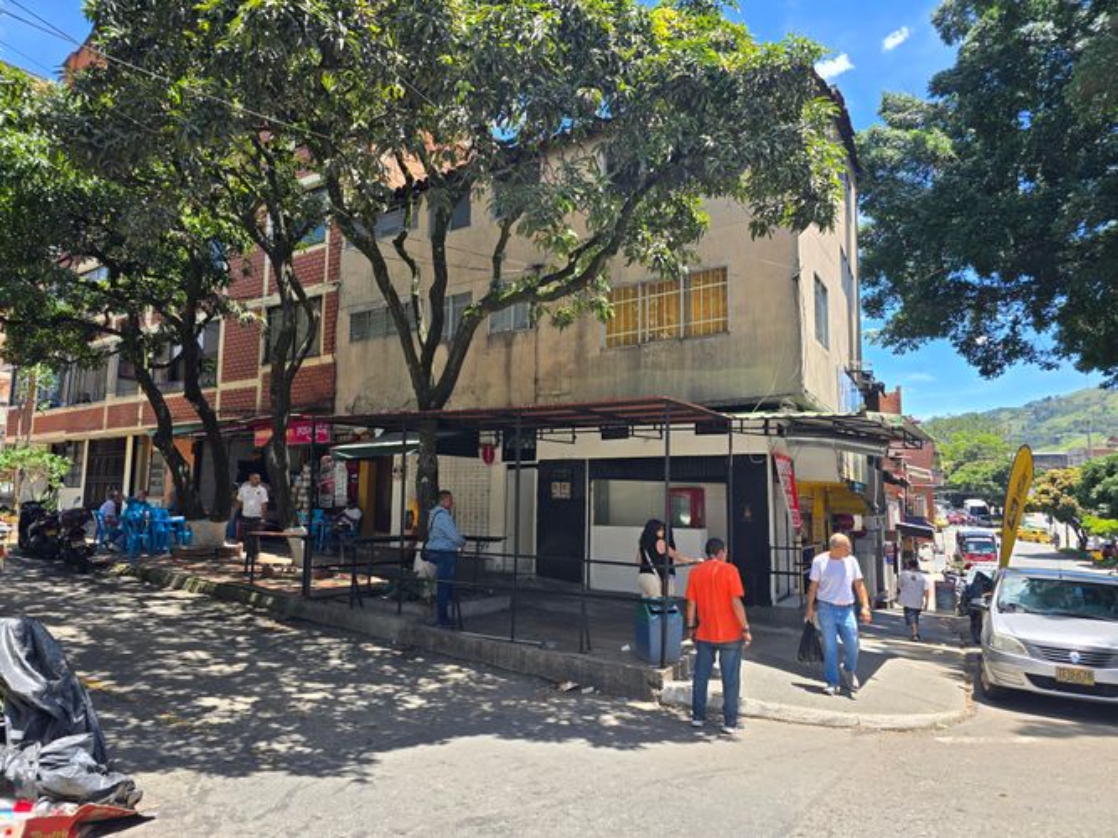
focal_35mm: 23
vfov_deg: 58.9
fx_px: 743
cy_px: 419
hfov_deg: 73.9
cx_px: 559
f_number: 1.7
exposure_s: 1/246
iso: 12
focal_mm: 6.3
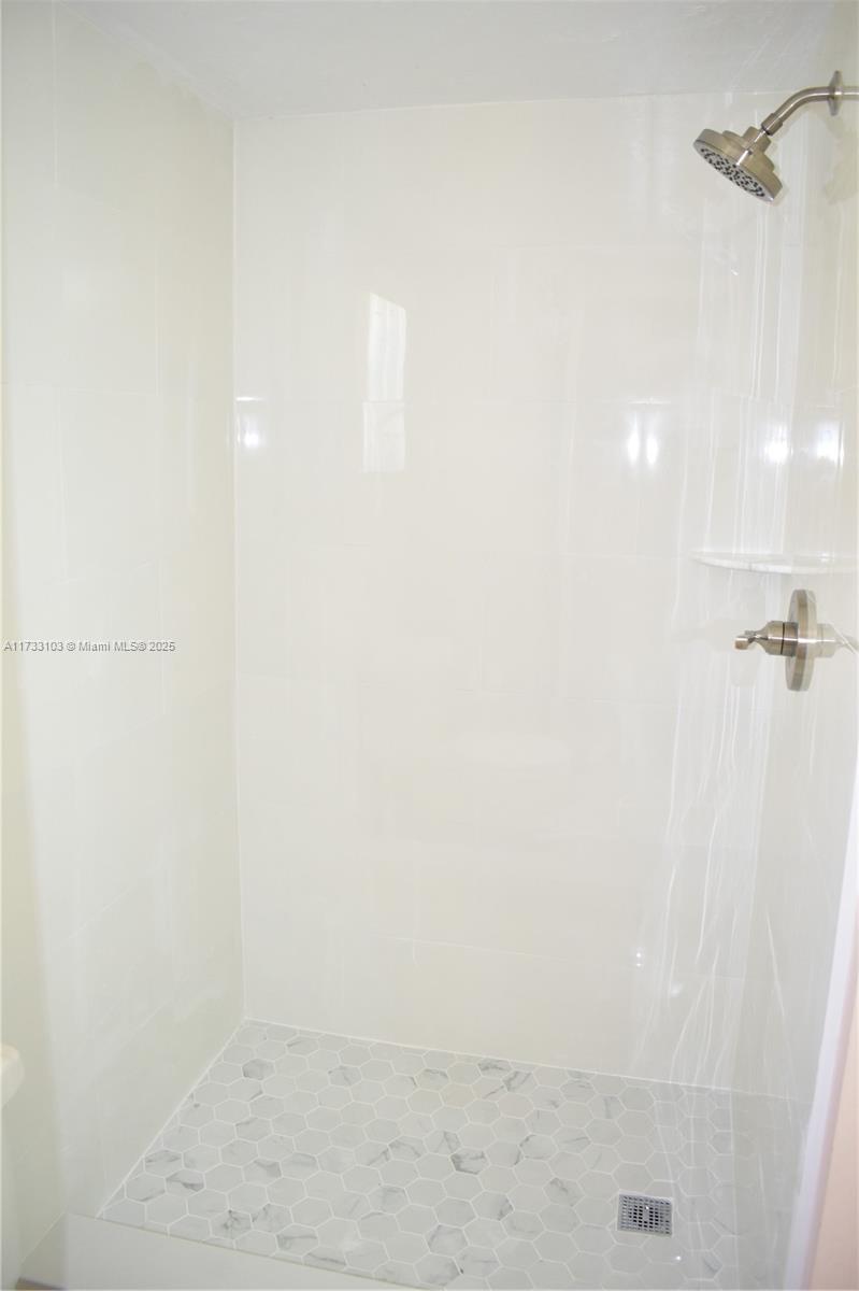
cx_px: 430
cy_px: 646
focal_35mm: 27
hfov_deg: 47.9
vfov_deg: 67.4
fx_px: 967
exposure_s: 1/60
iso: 1000
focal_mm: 18
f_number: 4.5
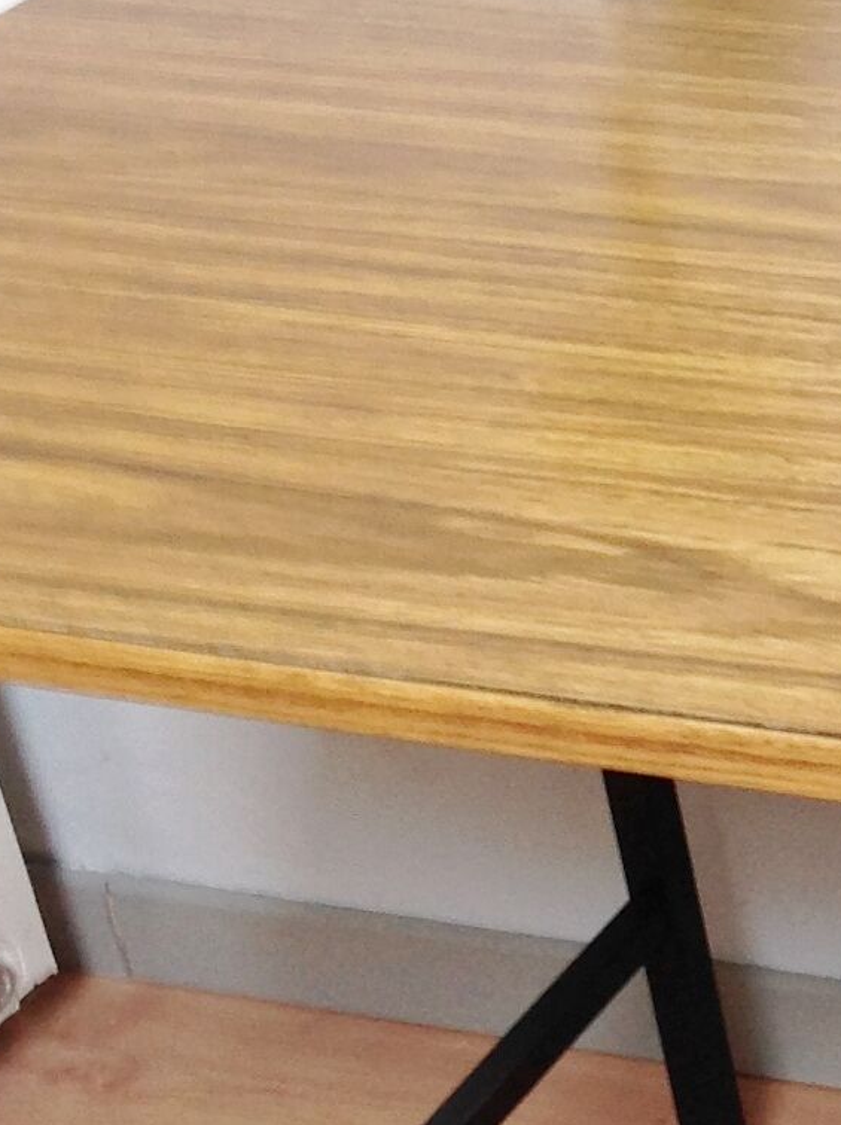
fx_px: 3896
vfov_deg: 16.4
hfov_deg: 11.6
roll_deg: +6.4
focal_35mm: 120
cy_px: 534
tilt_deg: -27.8
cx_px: 1374
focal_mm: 4.28
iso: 50
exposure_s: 1/24
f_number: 2.4
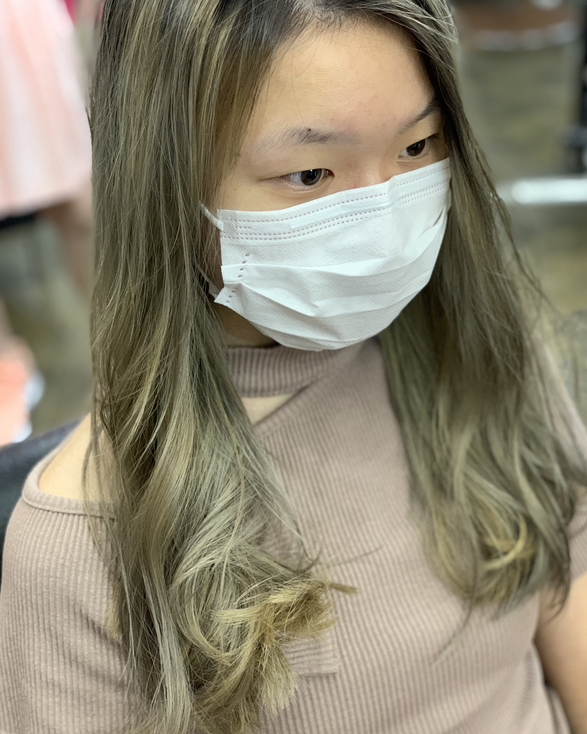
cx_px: 294
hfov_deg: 27.6
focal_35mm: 55
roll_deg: +3.8
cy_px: 340
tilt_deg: -30.3
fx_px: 1194
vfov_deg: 34.1
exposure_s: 1/50
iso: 200
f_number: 2.4
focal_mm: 6
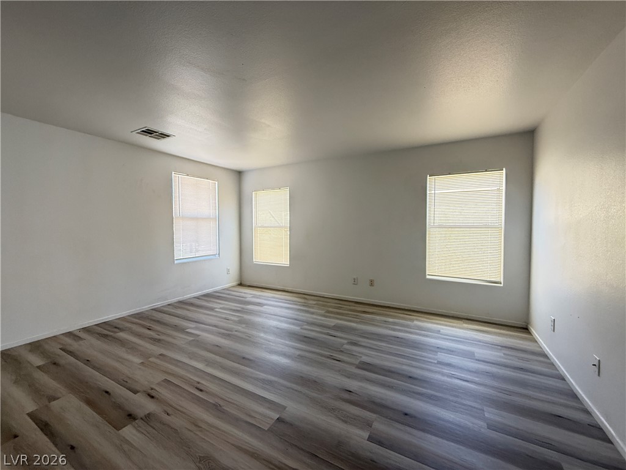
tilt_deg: -2.0
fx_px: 253
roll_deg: +0.6
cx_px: 313
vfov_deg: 85.7
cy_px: 235
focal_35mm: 14
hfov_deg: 102.1
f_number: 2.2
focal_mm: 2.22
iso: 160
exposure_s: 1/99
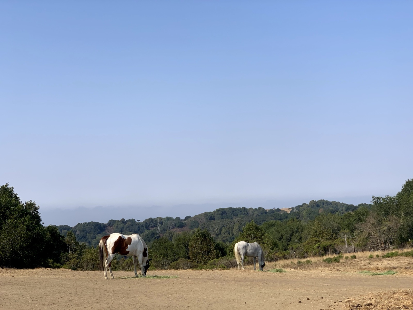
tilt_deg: +5.5
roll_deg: +3.3
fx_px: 620
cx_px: 206
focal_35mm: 52
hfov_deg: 36.8
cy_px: 155
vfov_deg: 28.0
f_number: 2.4
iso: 16
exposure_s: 1/1546
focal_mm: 6
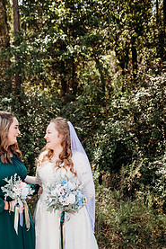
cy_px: 167
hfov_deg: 33.5
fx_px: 269
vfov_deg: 48.6
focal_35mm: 39
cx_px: 39
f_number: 2.2
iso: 100
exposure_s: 1/800
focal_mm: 24
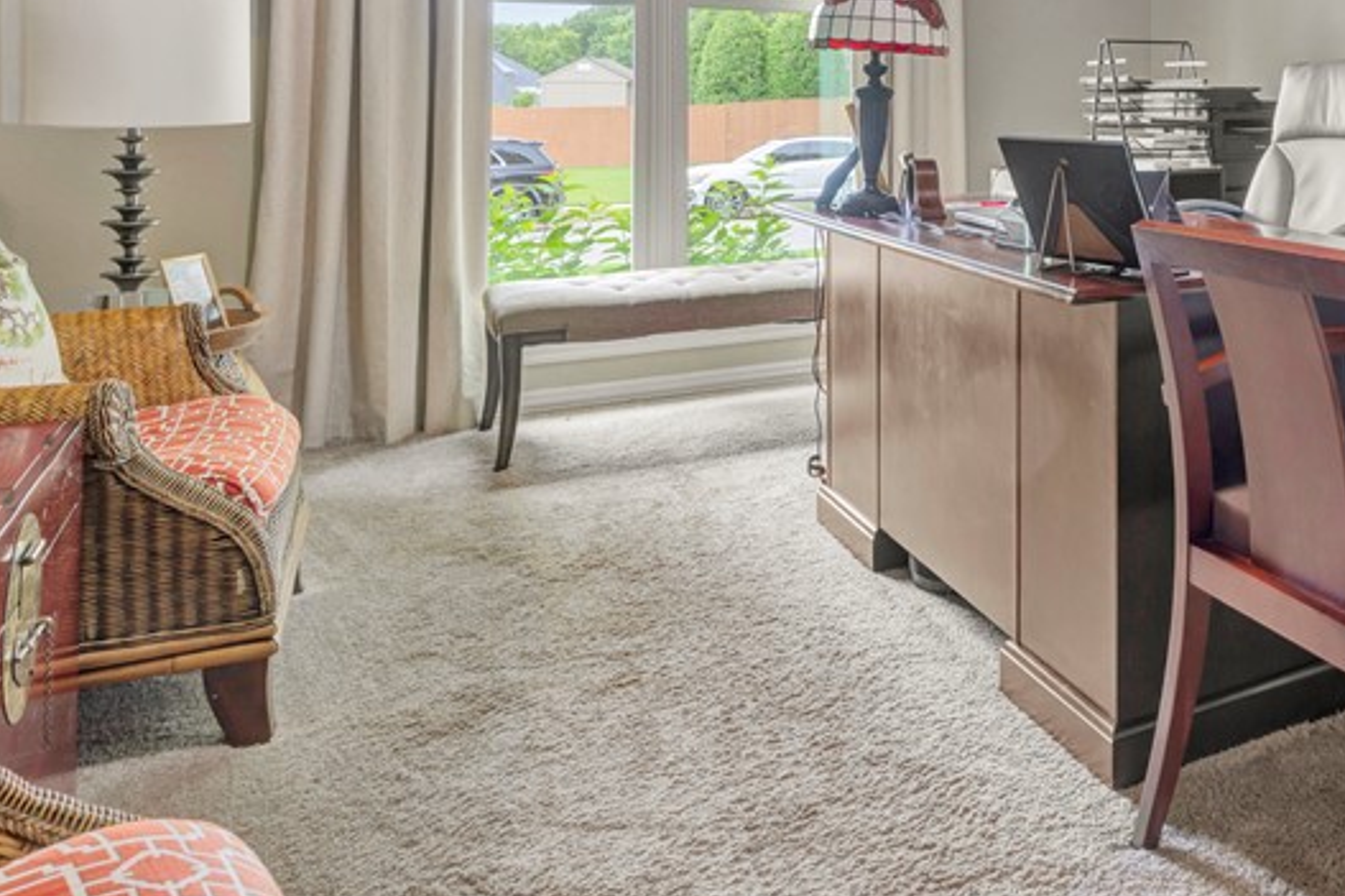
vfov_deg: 37.5
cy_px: 103
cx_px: 1179
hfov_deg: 51.4
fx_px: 1232
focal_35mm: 33
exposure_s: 1/4
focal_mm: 16
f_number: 7.1
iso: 80
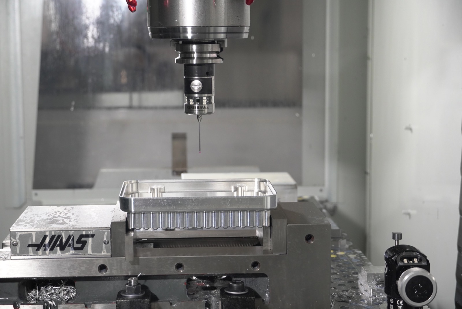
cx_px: 231
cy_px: 154
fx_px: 944
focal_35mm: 74
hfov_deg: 27.5
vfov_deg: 18.6
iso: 1250
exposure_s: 1/160
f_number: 5
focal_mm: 49
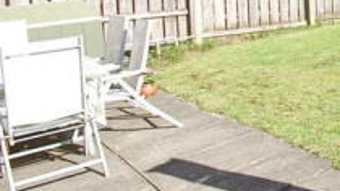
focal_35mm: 49
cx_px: 495
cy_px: -19
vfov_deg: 23.0
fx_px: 442
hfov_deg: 28.9
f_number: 7.1
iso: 200
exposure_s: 1/200
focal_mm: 10
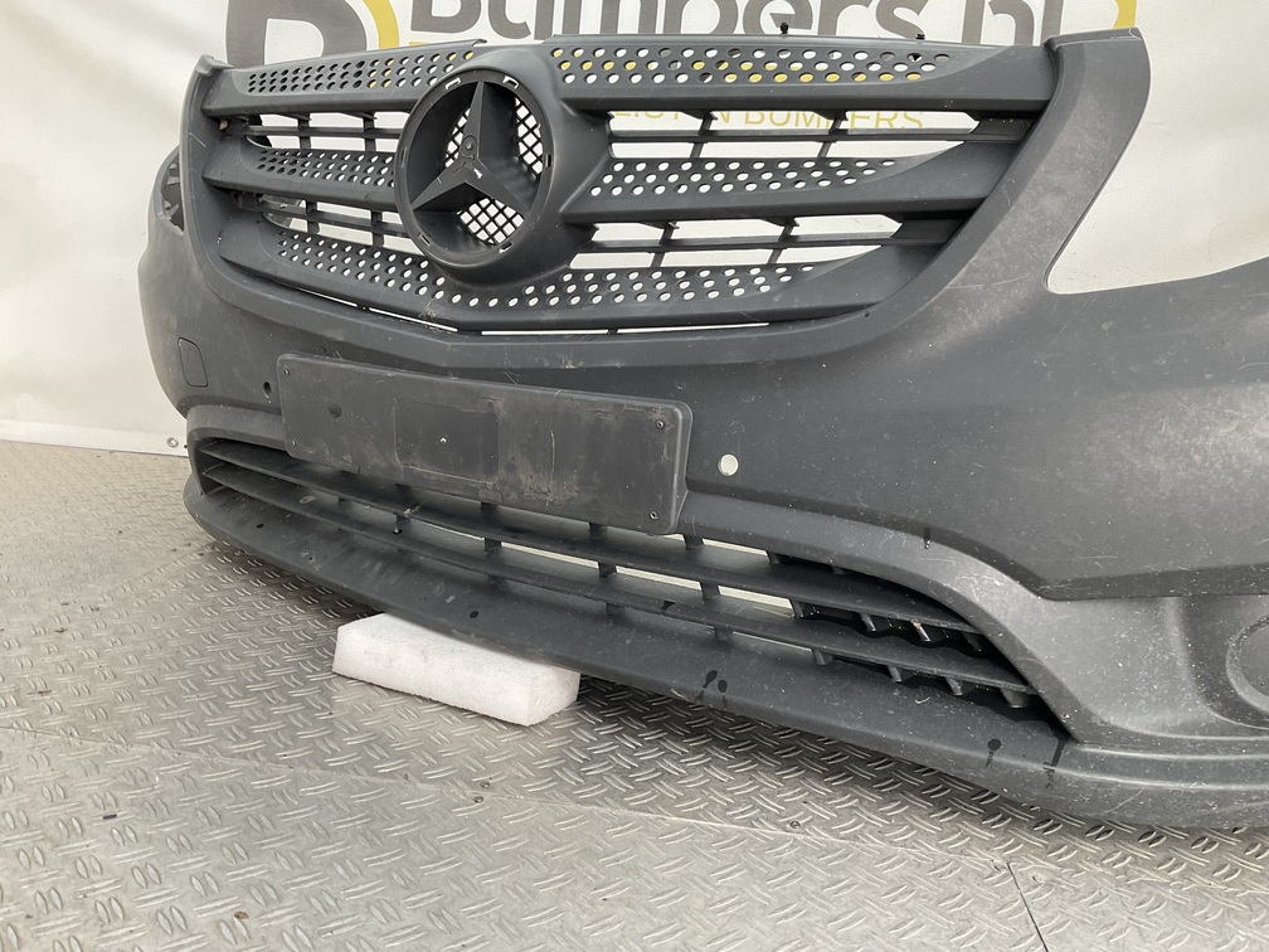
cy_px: 476
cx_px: 634
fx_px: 1063
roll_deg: -6.5
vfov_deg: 48.2
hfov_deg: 61.7
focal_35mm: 29
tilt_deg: -12.0
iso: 40
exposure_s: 1/120
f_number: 1.8
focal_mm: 3
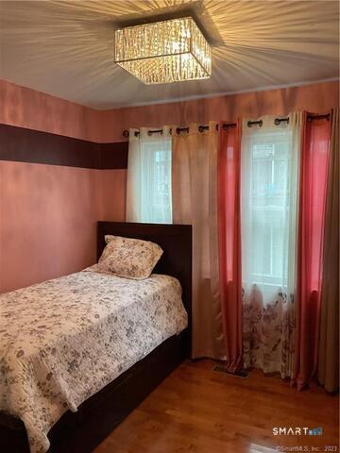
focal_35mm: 29
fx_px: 380
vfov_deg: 61.7
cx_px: 170
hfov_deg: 48.2
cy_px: 226
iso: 125
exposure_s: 1/60
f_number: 1.8
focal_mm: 3
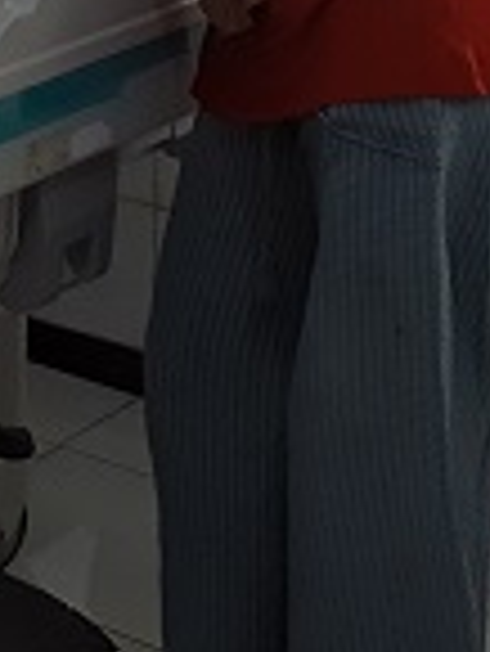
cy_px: -452
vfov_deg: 15.1
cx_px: -984
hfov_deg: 9.8
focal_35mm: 116
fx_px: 2186
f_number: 1.8
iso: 40
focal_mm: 5.23
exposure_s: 1/50
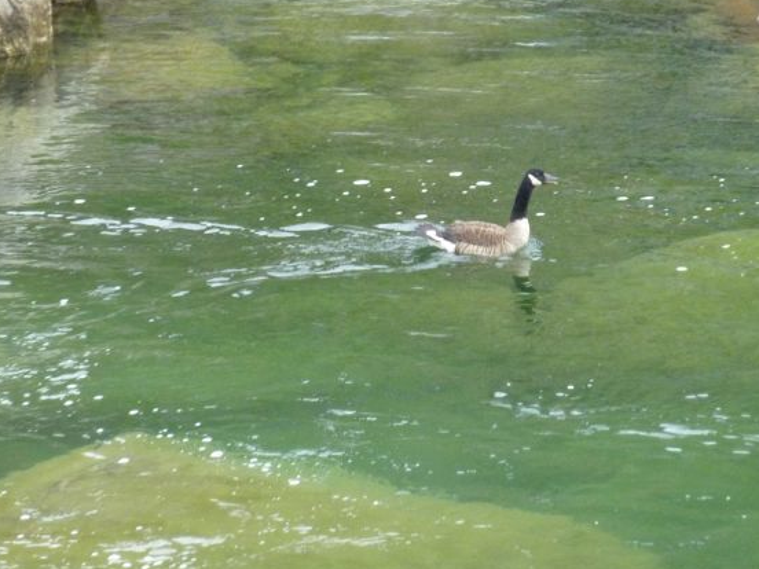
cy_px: 175
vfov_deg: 3.4
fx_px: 9538
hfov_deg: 4.6
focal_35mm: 435
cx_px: 433
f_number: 4.9
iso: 400
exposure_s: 1/125
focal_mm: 49.2
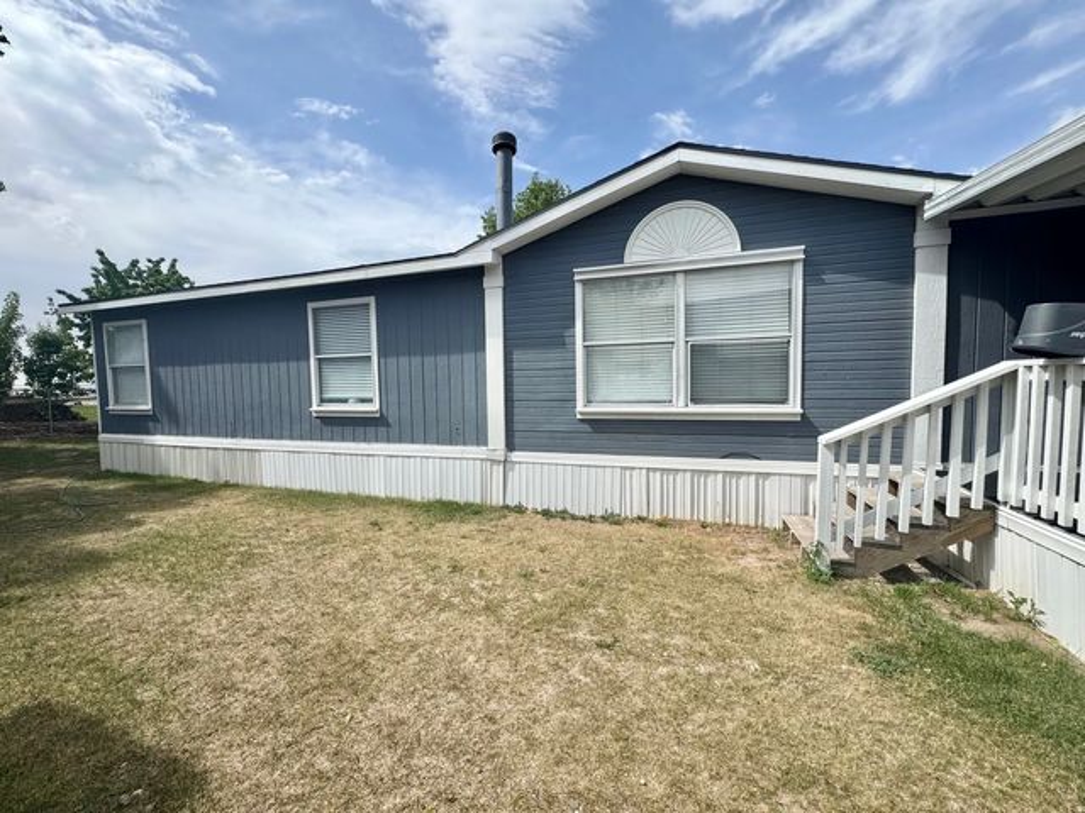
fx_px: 439
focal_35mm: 14
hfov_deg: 102.1
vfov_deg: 85.7
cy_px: 406
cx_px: 542
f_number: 2.2
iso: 50
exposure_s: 1/2494
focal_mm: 2.22
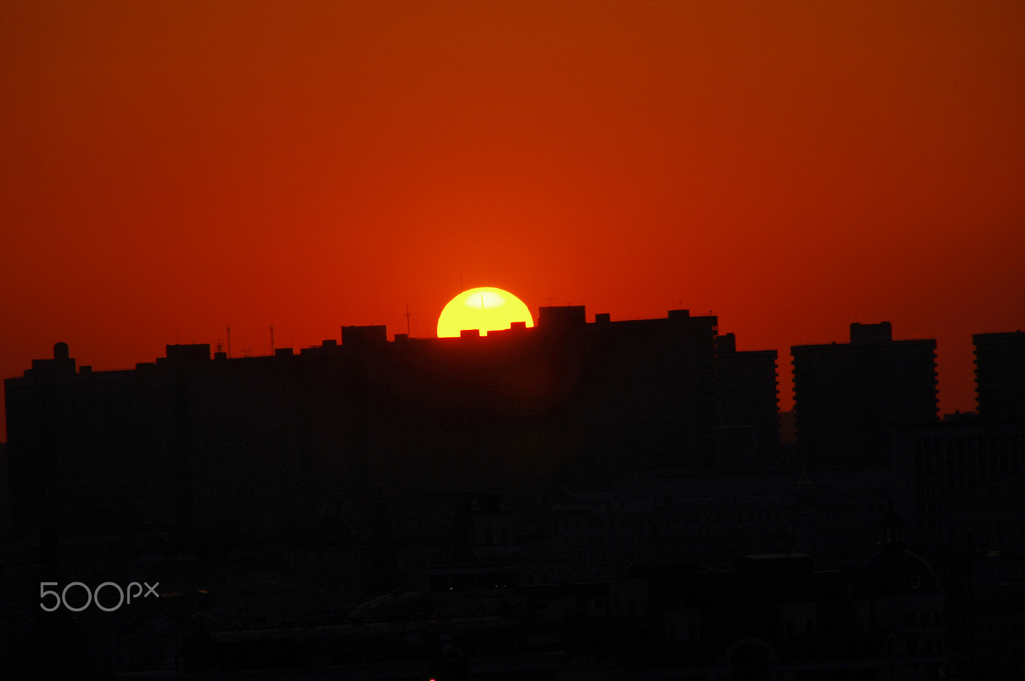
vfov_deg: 3.7
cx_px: 512
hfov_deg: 5.5
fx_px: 10665
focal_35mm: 375
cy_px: 340
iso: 200
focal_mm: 250
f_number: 11
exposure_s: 1/1000
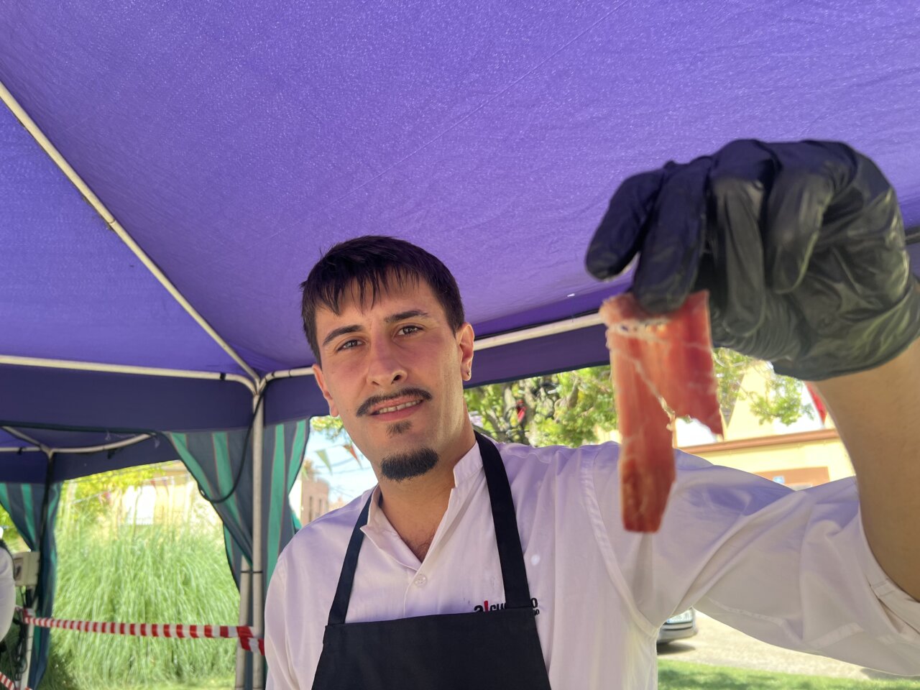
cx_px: 460
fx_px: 691
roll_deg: +1.2
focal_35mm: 26
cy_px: 345
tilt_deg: +14.7
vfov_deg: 53.1
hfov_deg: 67.3
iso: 50
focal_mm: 5.7
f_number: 1.5
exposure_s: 1/427
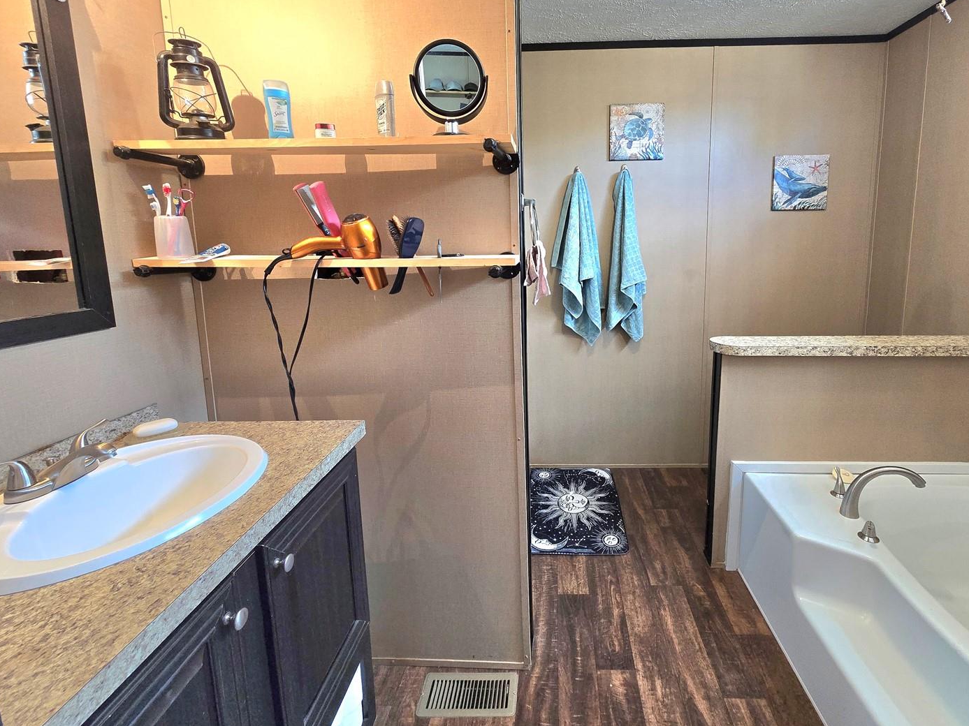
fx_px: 420
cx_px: 543
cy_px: 314
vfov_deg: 81.3
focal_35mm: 15
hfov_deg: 97.7
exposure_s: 1/60.2
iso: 320
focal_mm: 2.2
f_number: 2.2
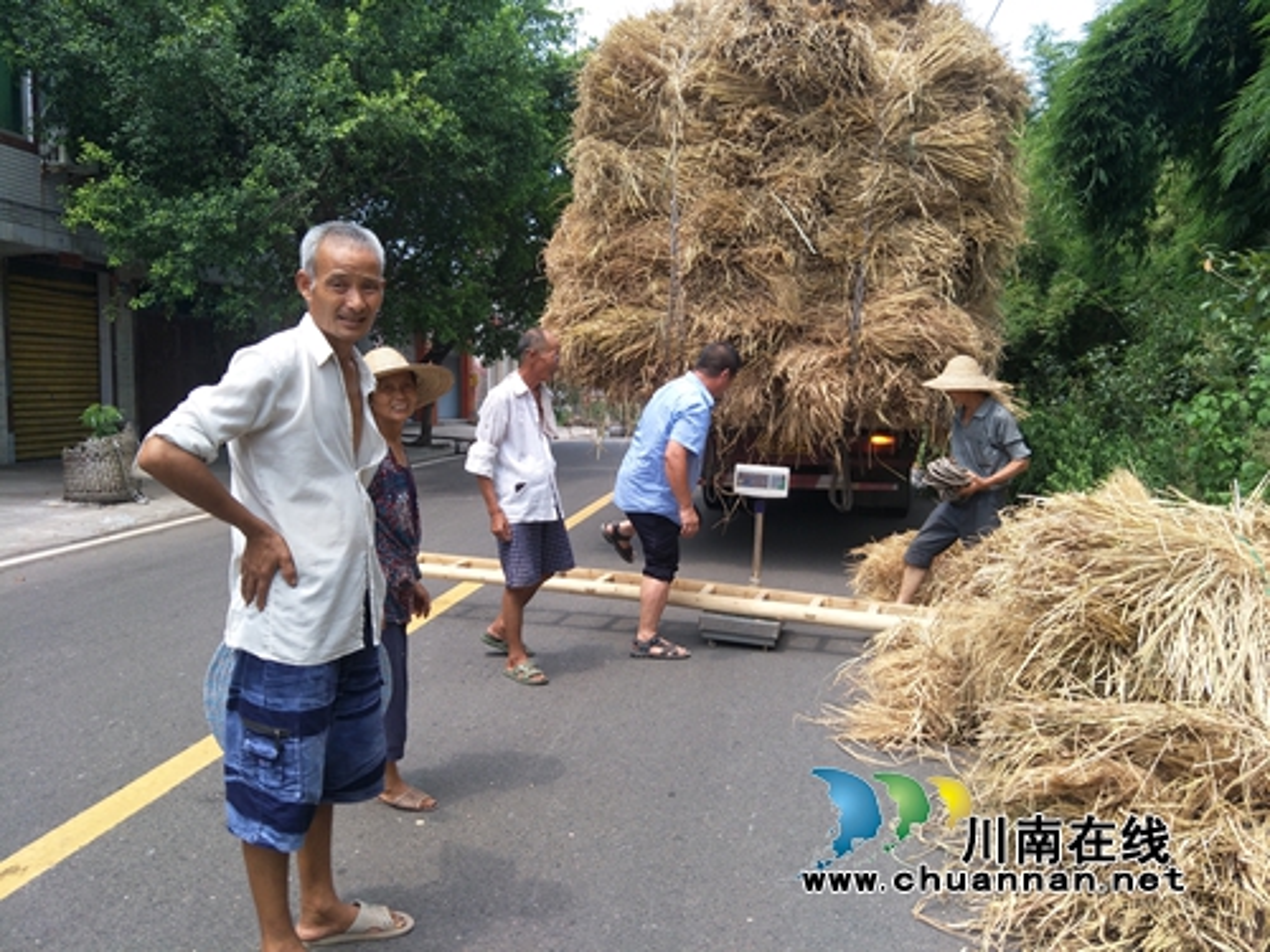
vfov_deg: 56.8
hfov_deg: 71.6
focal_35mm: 24
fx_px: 881
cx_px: 635
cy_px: 476
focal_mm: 4.1
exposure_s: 1/510
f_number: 1.7
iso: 43
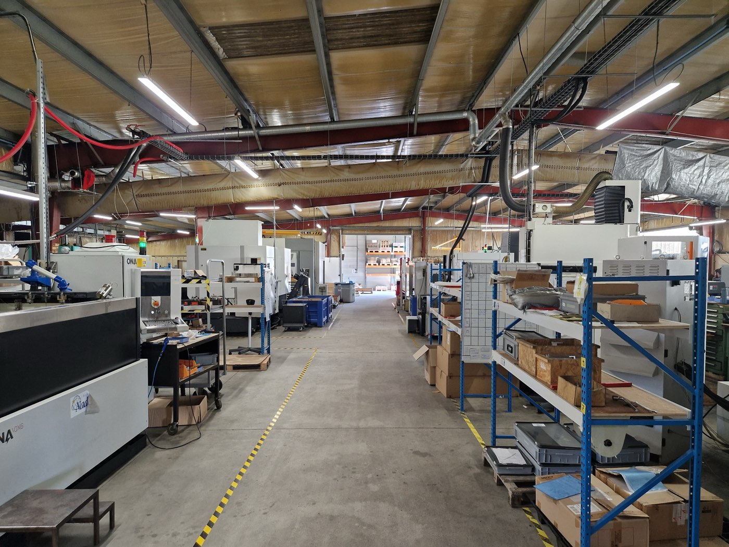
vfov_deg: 58.9
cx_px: 364
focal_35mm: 23
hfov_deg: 73.9
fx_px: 484
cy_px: 274
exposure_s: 1/100
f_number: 1.8
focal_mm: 5.4
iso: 250
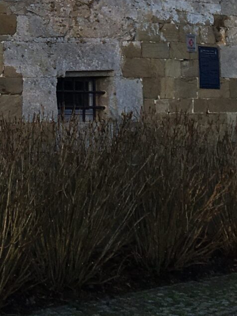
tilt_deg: +15.4
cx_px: -80
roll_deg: -1.5
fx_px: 1068
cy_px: -188
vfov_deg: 15.3
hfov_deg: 12.2
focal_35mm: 117
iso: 25
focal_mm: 4.15
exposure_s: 1/217
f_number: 2.2
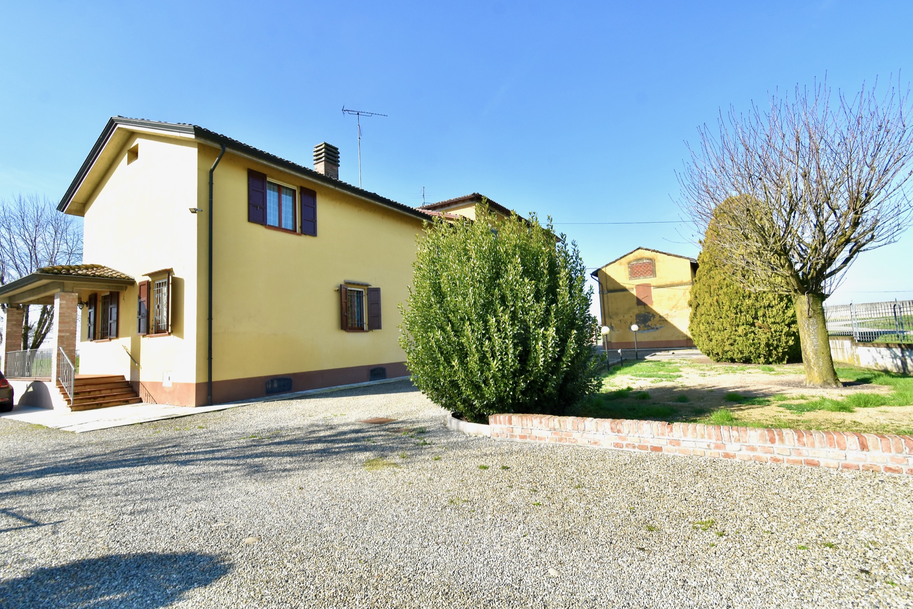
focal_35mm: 15
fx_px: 380
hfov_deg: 100.4
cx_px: 456
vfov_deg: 77.3
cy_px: 304
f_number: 9
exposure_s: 1/320
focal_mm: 10
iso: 400
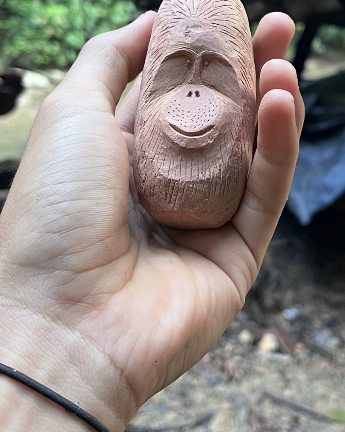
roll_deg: +1.1
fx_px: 792
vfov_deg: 29.9
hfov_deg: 24.5
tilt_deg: -10.9
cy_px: 102
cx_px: 222
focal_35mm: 62
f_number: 1.6
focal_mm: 5.1
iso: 250
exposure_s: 1/60
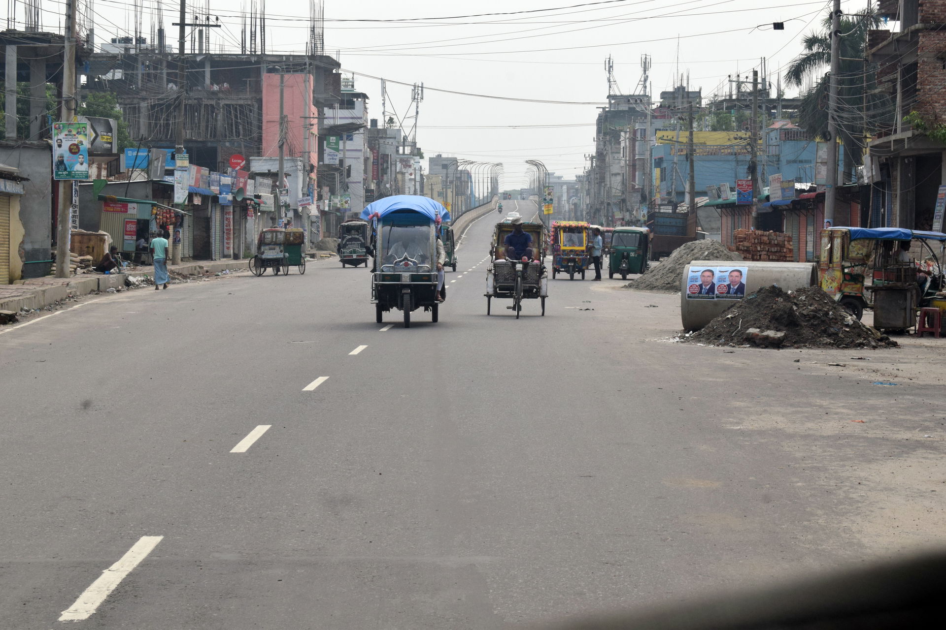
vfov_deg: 16.6
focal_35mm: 82
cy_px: 315
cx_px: 473
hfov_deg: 24.6
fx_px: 2168
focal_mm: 55
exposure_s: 1/800
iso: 800
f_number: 14
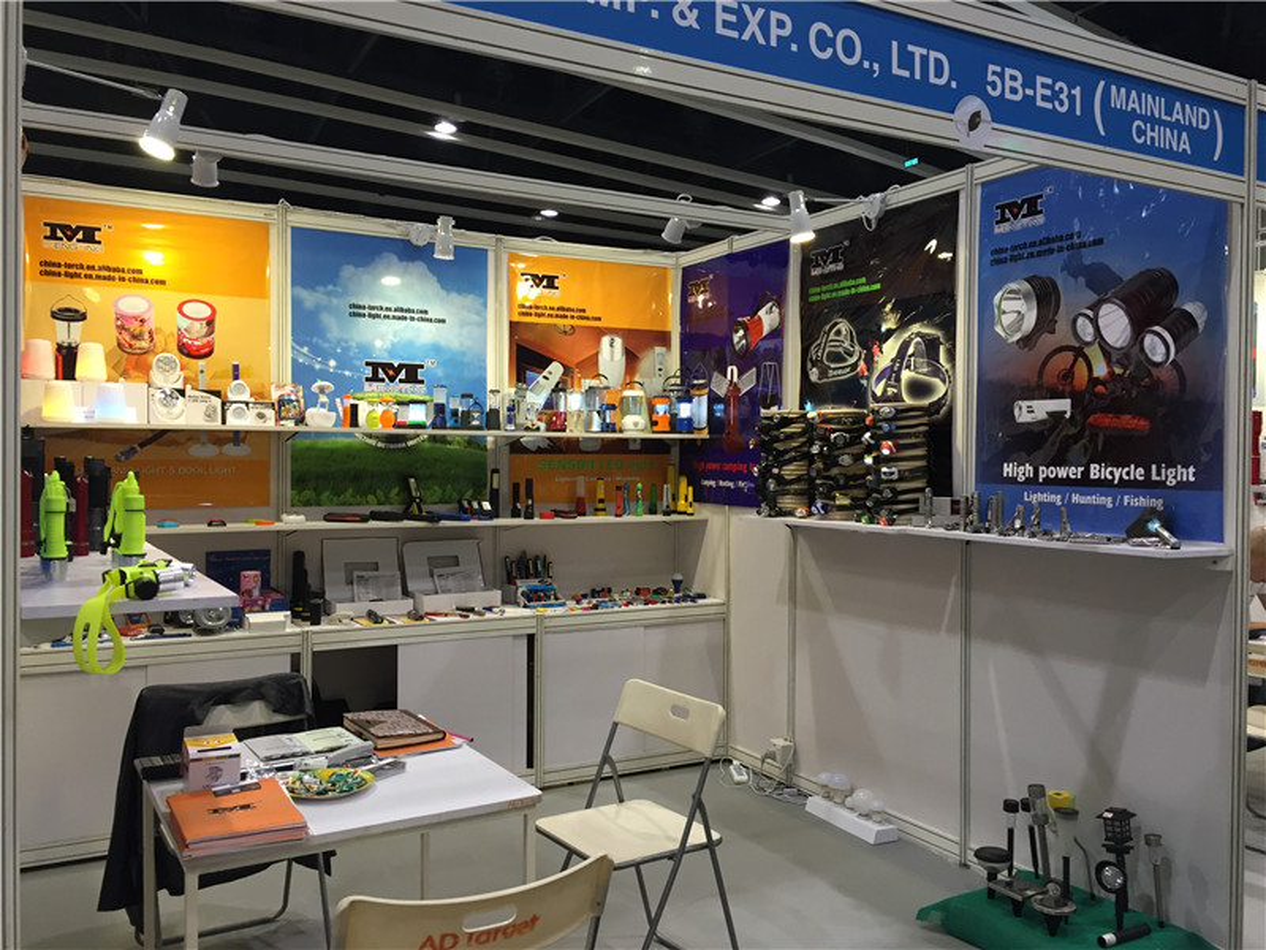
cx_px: 633
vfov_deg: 48.2
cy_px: 475
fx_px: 1061
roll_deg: -1.5
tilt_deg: -0.2
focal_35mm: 29
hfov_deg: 61.7
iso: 100
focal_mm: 4.15
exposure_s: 1/33
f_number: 2.2
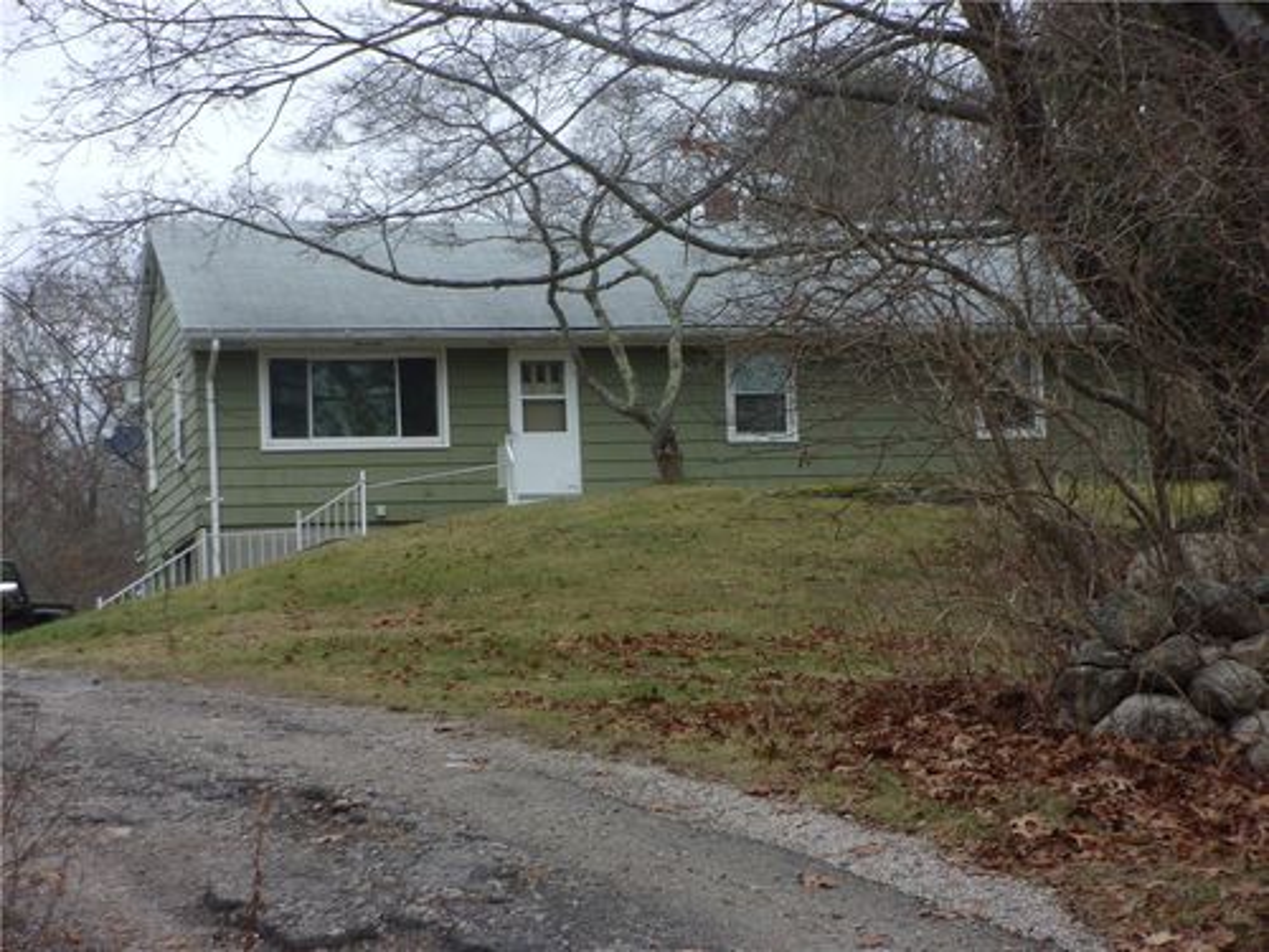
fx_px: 3483
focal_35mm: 95
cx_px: 634
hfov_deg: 20.7
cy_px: 476
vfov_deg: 15.6
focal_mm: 16.9
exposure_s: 1/60
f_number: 5.8
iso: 89
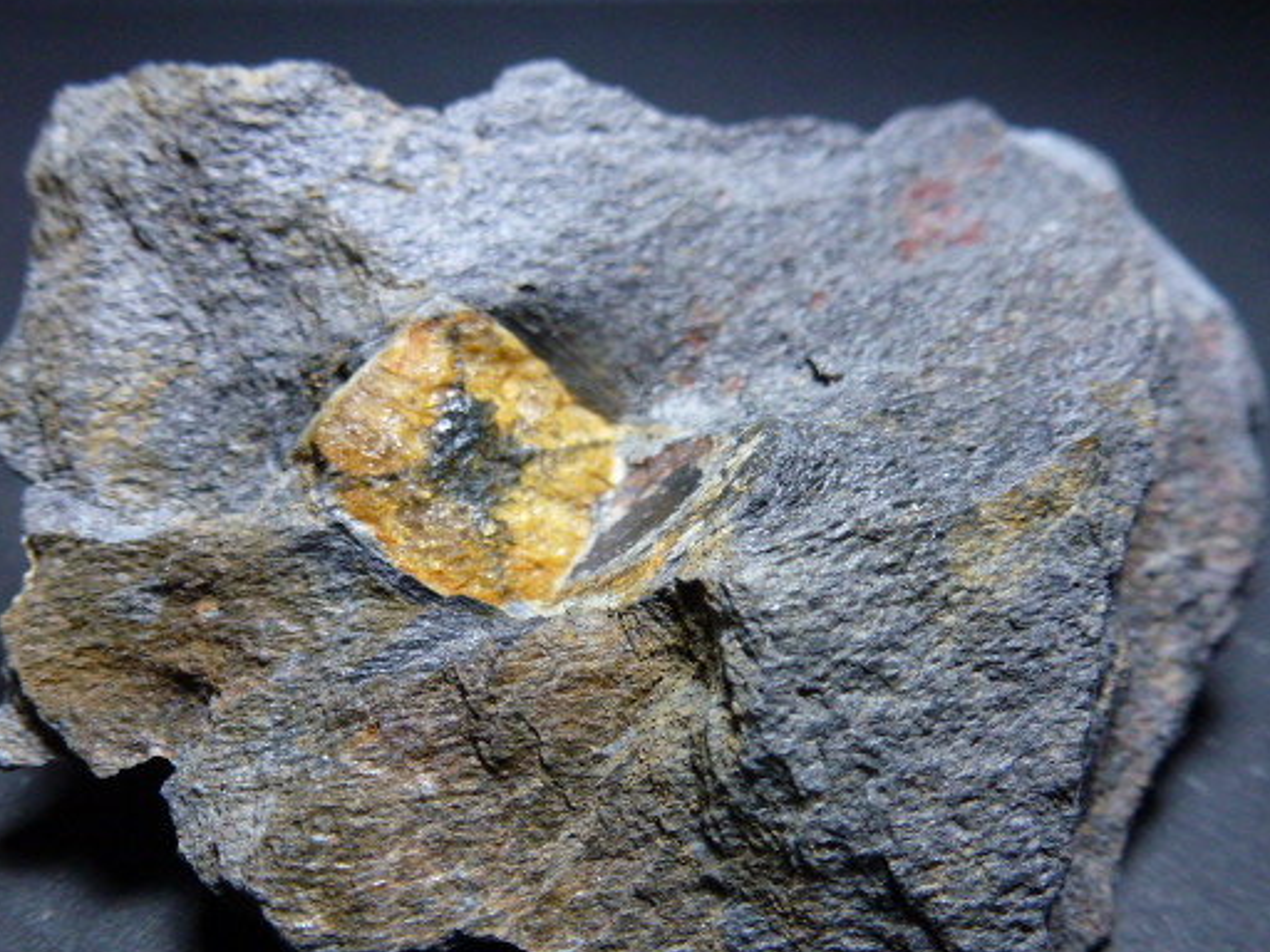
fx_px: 1101
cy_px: 575
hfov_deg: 60.0
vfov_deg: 46.5
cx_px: 615
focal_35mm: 30
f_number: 3.3
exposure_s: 1/60
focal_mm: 4.3
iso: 250
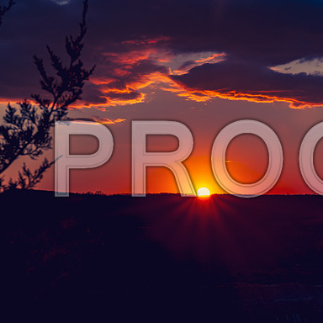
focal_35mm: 119
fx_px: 1256
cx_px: 241
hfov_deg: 14.6
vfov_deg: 14.7
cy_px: 161
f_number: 13
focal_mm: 60
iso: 100
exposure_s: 1/200
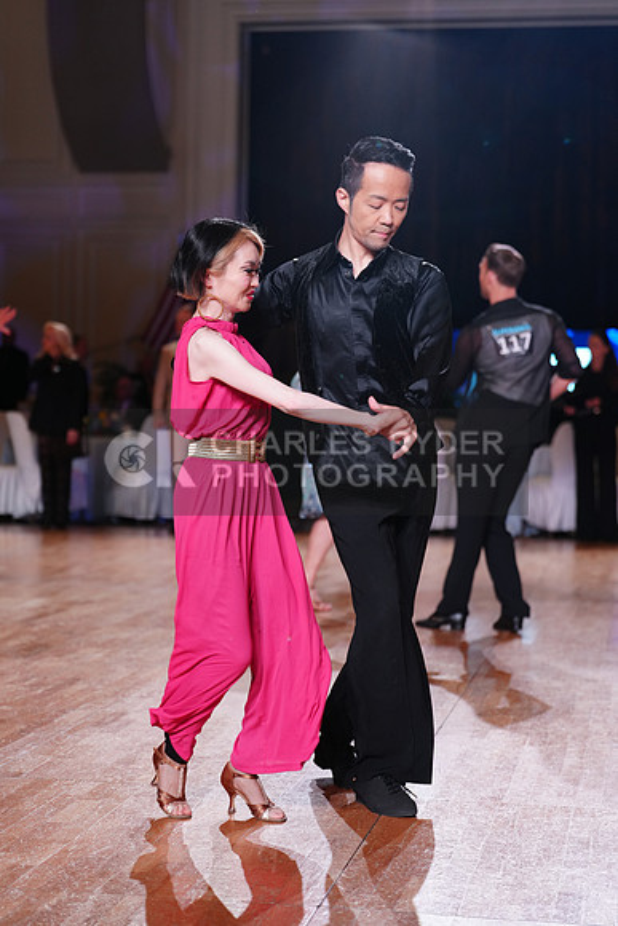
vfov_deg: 28.8
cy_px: 463
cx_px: 309
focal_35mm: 70
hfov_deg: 19.5
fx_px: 1801
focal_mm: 70
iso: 1000
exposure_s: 1/400
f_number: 2.8
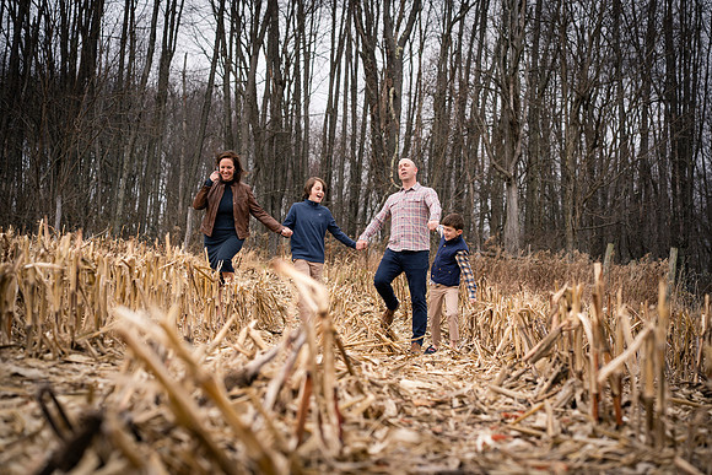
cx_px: 356
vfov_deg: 16.1
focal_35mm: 85
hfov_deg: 23.9
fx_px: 1681
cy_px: 238
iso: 320
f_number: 4.5
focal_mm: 85
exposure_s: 1/500
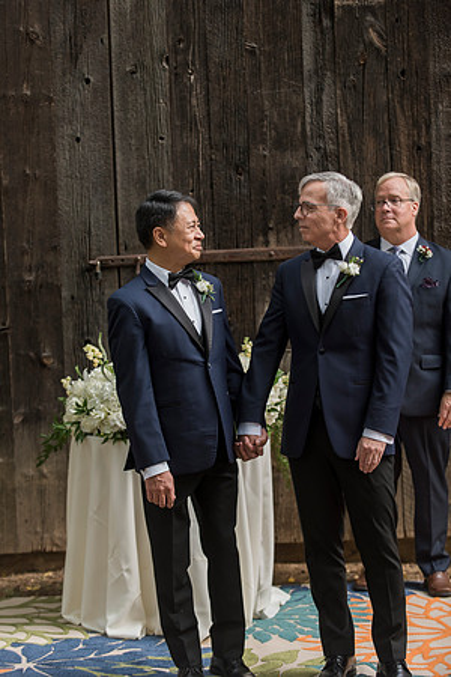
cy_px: 338
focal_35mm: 102
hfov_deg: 13.4
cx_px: 226
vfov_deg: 20.0
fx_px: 1917
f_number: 3.2
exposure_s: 1/640
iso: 800
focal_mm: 102
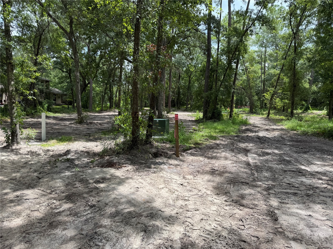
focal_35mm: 24
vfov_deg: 56.8
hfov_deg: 71.6
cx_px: 166
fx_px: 231
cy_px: 124
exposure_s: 1/1172
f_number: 1.78
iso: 80
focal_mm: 6.76
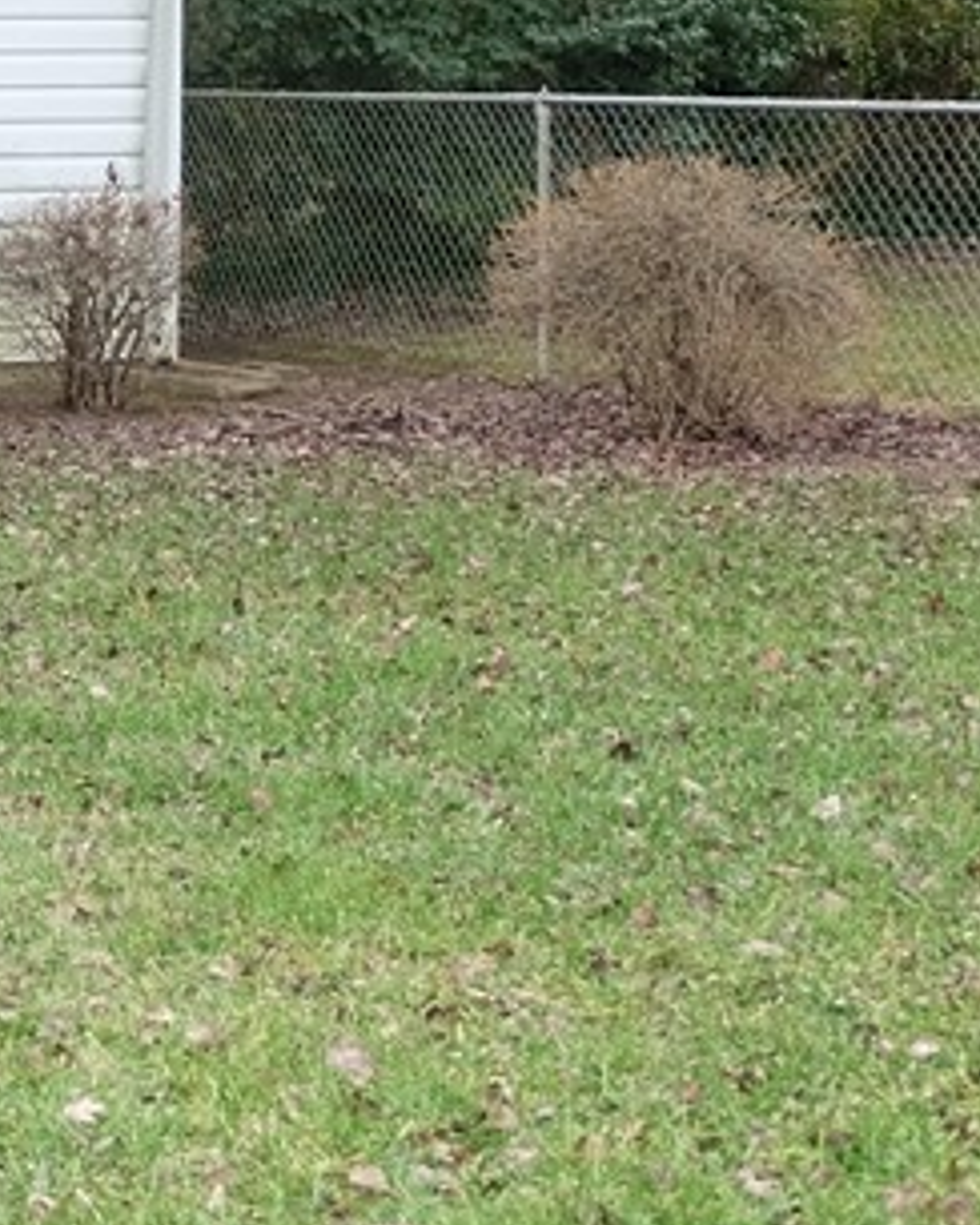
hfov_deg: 11.6
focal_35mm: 127
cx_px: -474
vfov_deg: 15.0
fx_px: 4604
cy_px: 145
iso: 200
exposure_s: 1/125
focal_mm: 25.6
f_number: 4.5
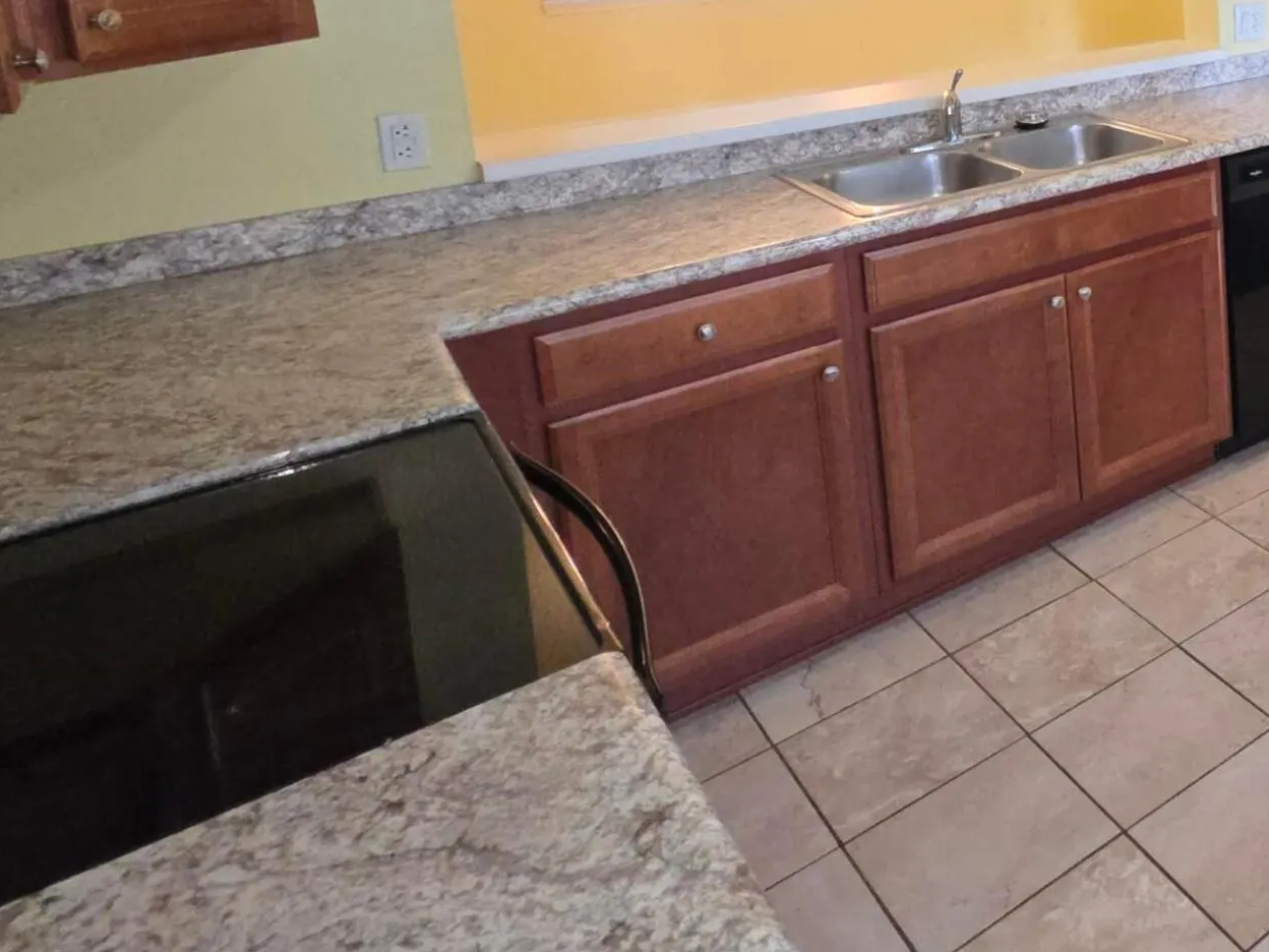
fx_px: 1100
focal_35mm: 30
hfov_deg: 43.2
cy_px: 50
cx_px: 1458
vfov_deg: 41.9
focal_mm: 2.2
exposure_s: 1/60
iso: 250
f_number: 1.9
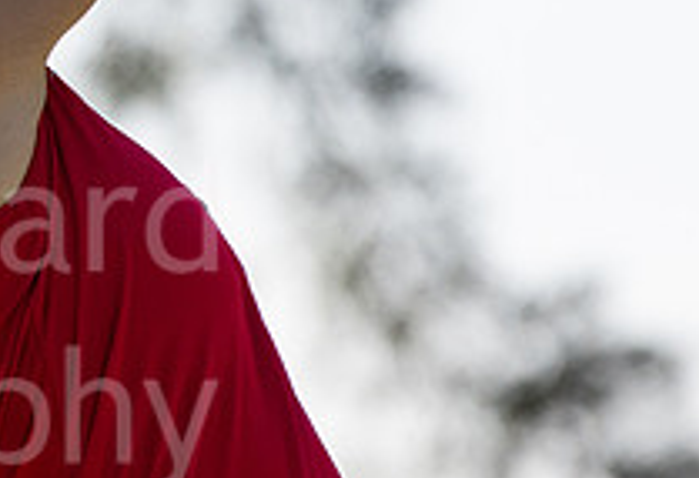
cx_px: -458
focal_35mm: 1755
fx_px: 34352
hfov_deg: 1.2
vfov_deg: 0.8
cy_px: 102
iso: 640
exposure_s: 1/1000
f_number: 6.3
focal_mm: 340
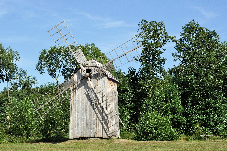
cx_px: 114
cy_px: 76
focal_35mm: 75
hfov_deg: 27.0
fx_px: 472
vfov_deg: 18.1
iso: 200
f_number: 14
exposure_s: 1/125
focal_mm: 50
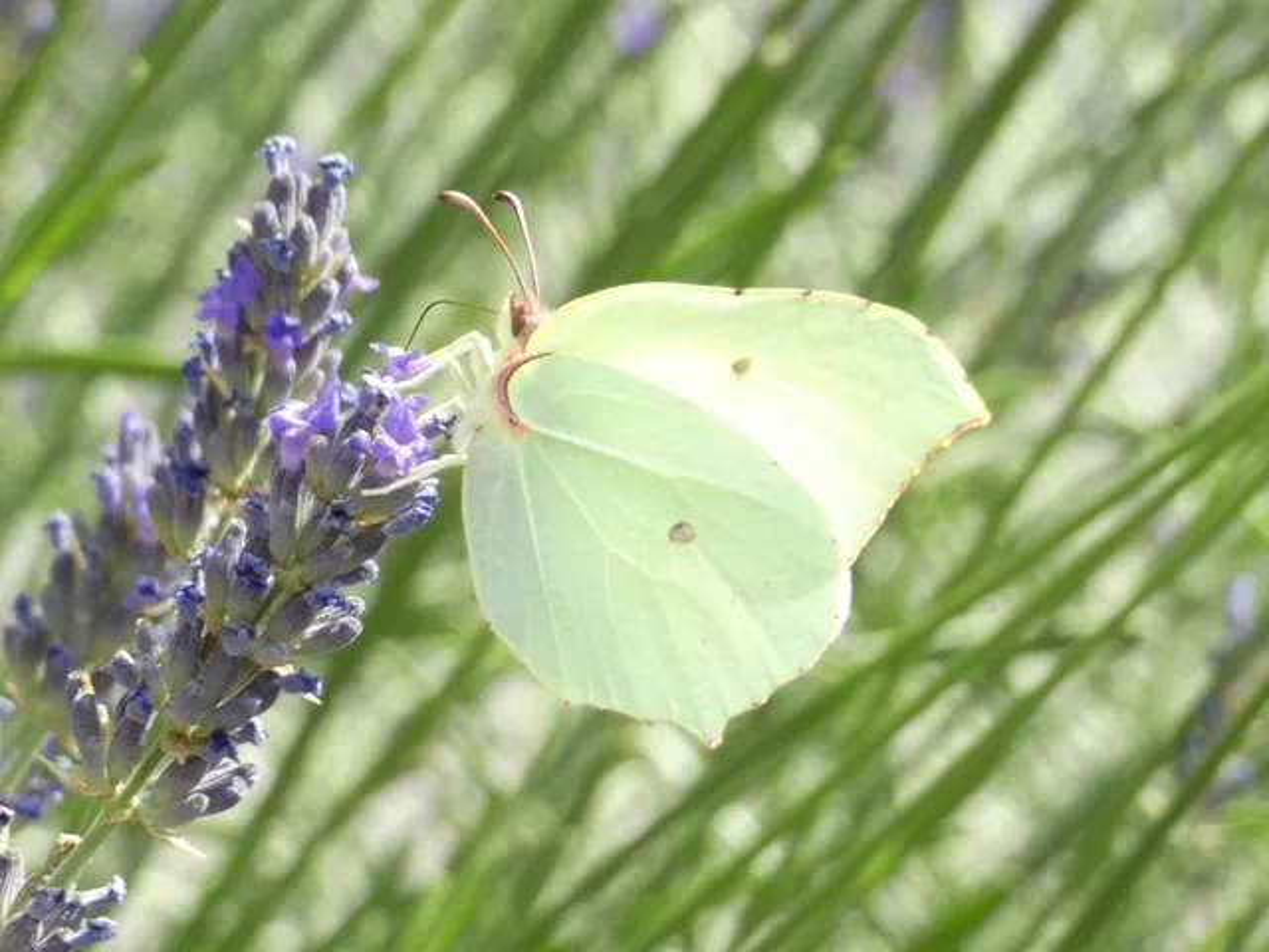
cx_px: 634
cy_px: 476
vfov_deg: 8.4
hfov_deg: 11.2
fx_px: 6489
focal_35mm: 177
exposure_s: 1/80
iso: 100
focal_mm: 31.7
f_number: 5.5
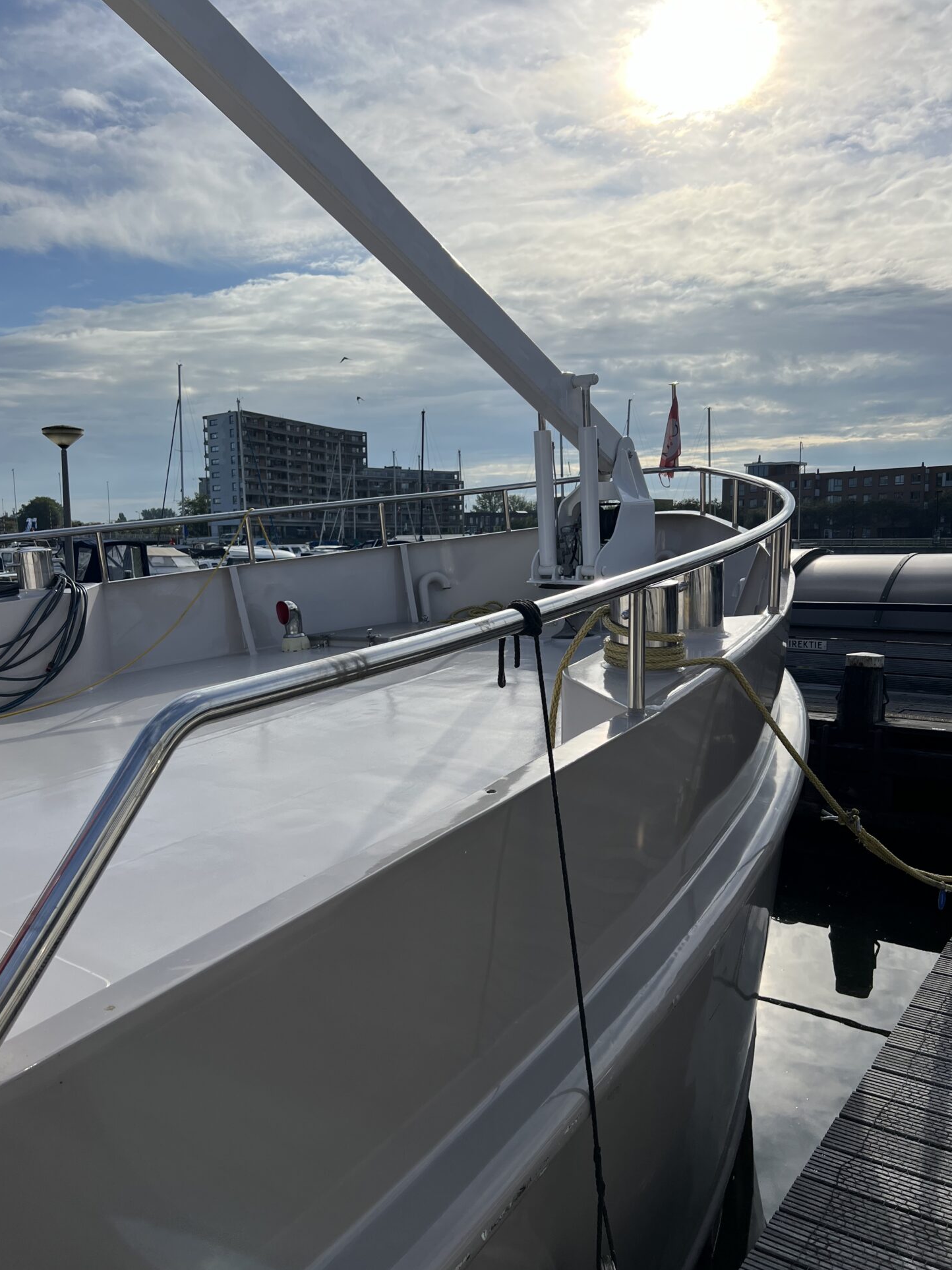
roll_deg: +0.1
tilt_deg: -6.4
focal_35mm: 27
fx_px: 990
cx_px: 460
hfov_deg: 51.3
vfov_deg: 65.3
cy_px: 648
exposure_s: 1/11364
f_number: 1.5
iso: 50
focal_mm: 5.7
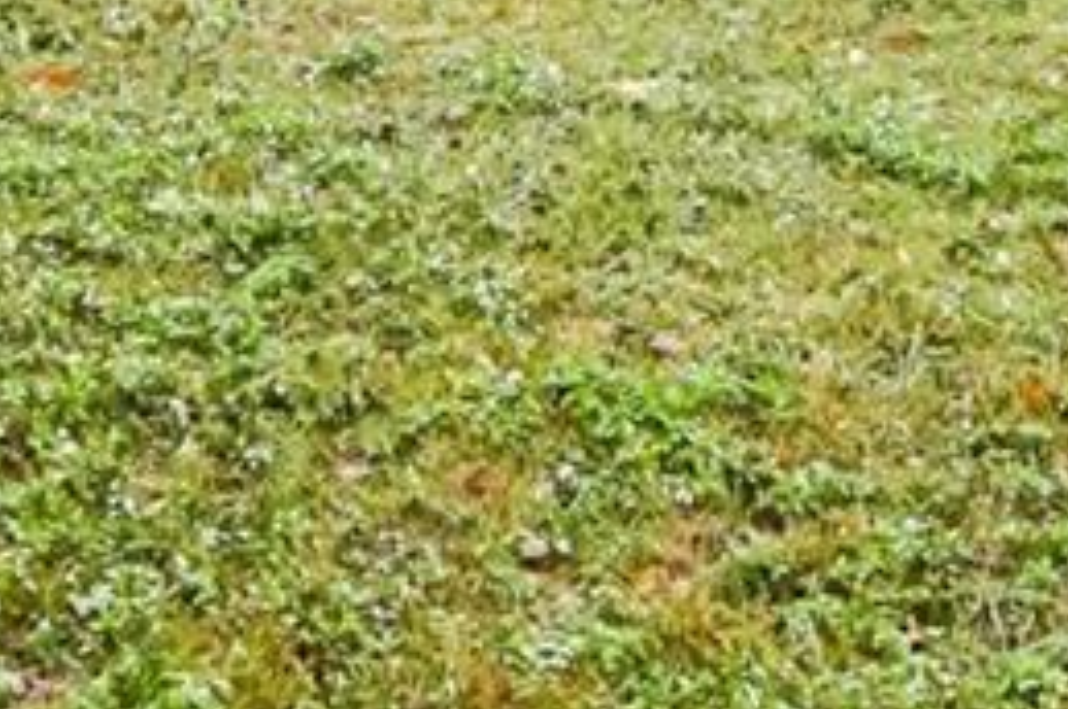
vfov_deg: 12.1
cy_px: -651
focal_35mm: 102
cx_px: 511
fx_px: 3025
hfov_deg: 20.0
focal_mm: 11
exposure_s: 1/100
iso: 800
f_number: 14
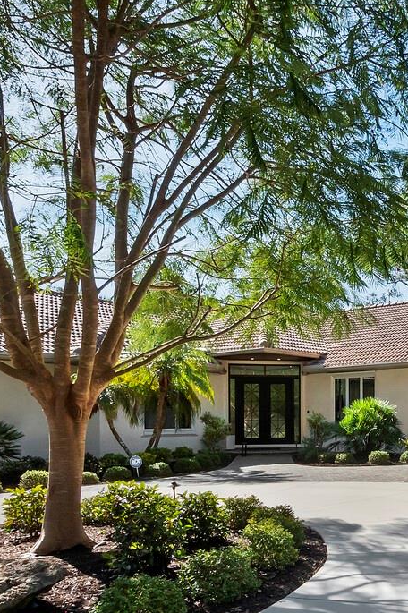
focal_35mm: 34
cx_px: 425
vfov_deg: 54.6
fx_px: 579
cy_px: 412
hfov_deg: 34.6
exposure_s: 1/160
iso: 400
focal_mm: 7
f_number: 11
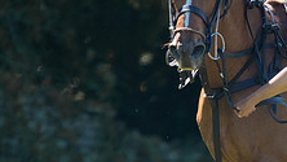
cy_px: 301
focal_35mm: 2373
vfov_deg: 0.5
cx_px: 311
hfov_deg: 0.9
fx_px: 18063
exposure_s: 1/1600
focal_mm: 500
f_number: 4
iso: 400
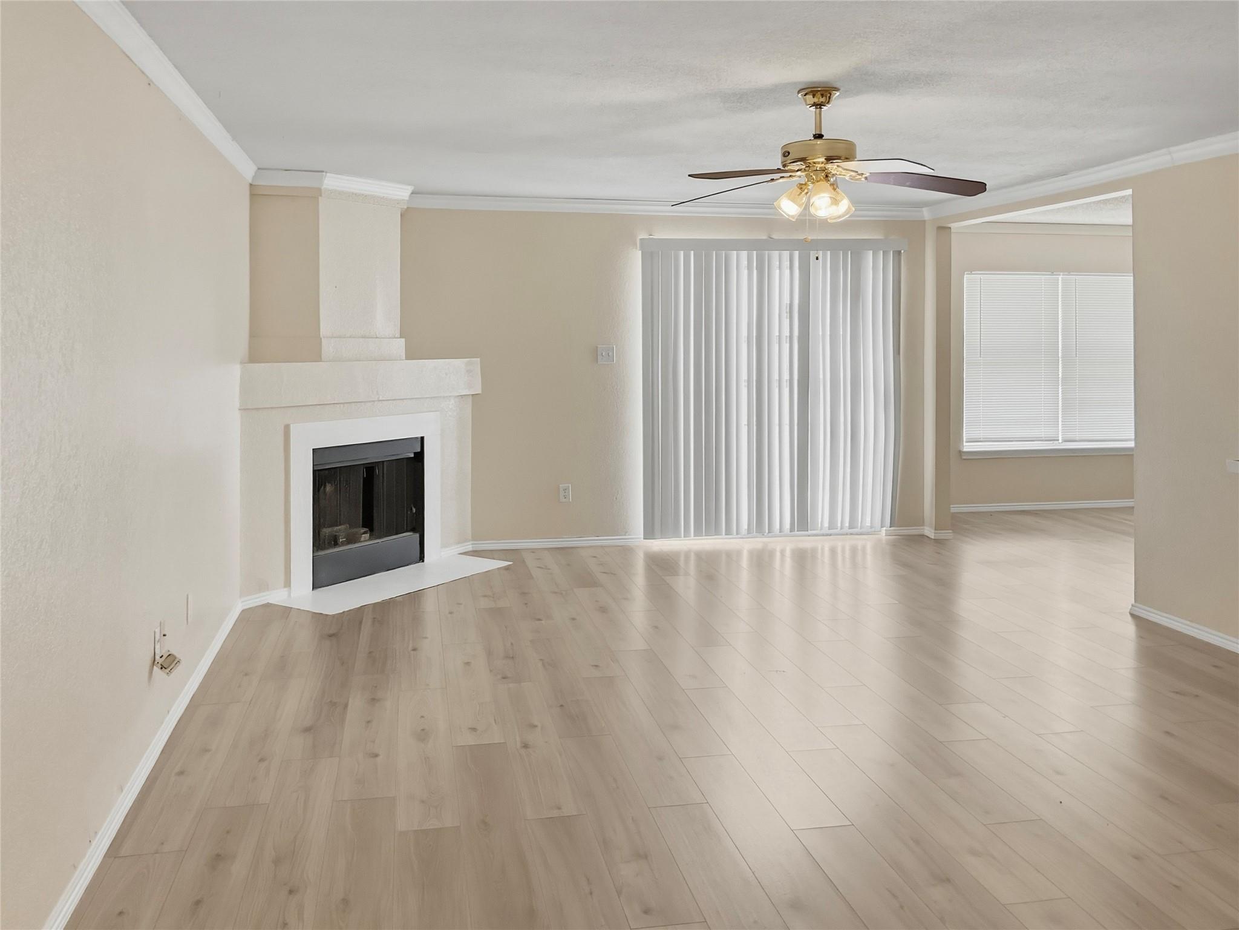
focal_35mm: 29
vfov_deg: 48.2
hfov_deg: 61.7
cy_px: 465
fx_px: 1038
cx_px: 620
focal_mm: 3
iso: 50
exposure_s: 1/60
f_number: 1.8
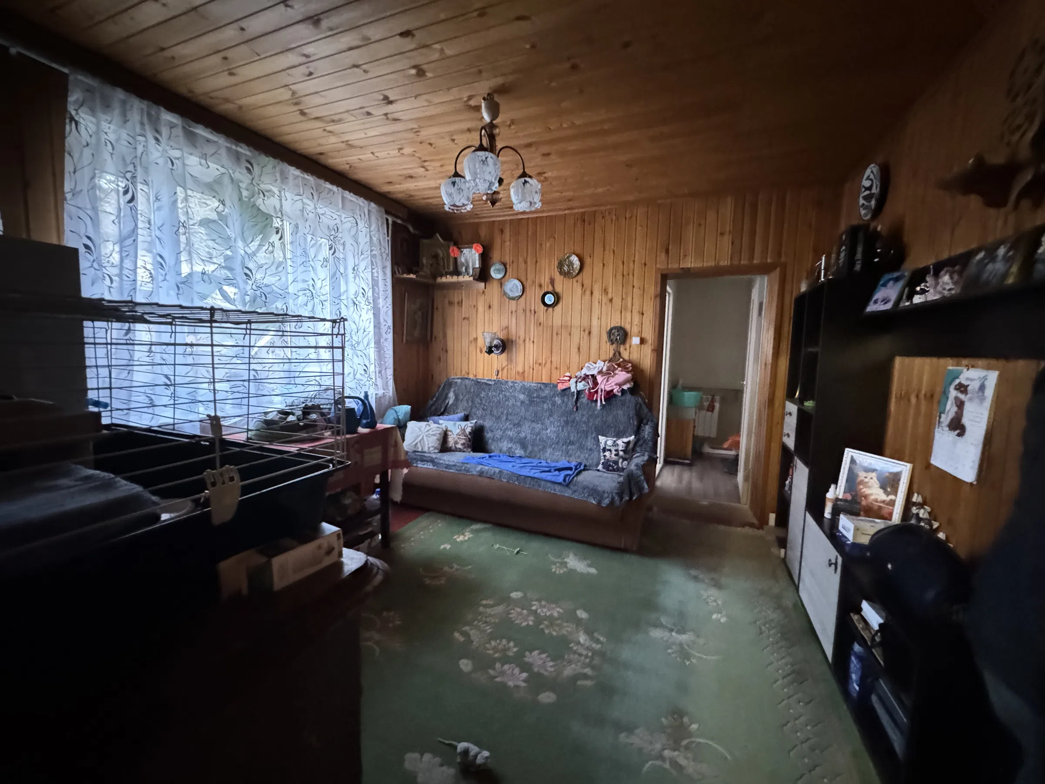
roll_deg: -1.7
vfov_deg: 85.7
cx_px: 522
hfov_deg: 102.1
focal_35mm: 14
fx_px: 423
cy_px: 392
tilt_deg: -6.2
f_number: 2.2
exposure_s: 1/30
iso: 2500
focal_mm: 2.22
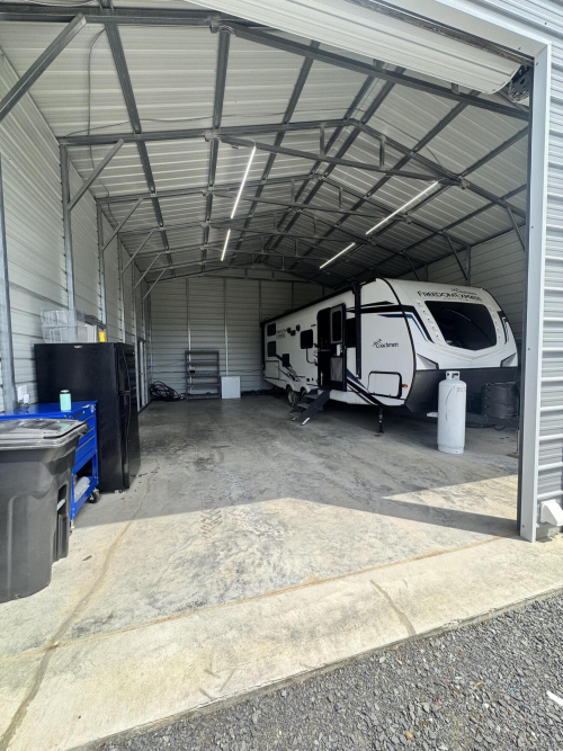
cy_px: 376
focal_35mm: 14
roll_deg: +1.7
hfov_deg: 85.7
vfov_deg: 102.1
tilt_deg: -3.1
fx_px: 304
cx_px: 282
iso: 40
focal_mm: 2.22
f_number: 2.2
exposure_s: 1/388
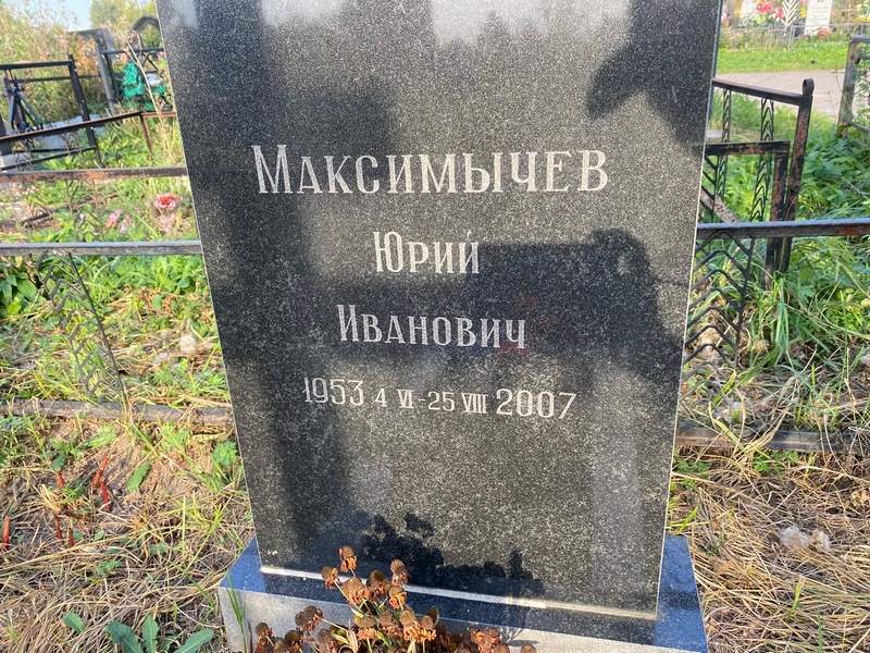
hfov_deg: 67.3
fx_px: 653
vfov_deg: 53.1
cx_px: 435
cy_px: 326
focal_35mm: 26
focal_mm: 4.25
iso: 32
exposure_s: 1/188
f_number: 1.8
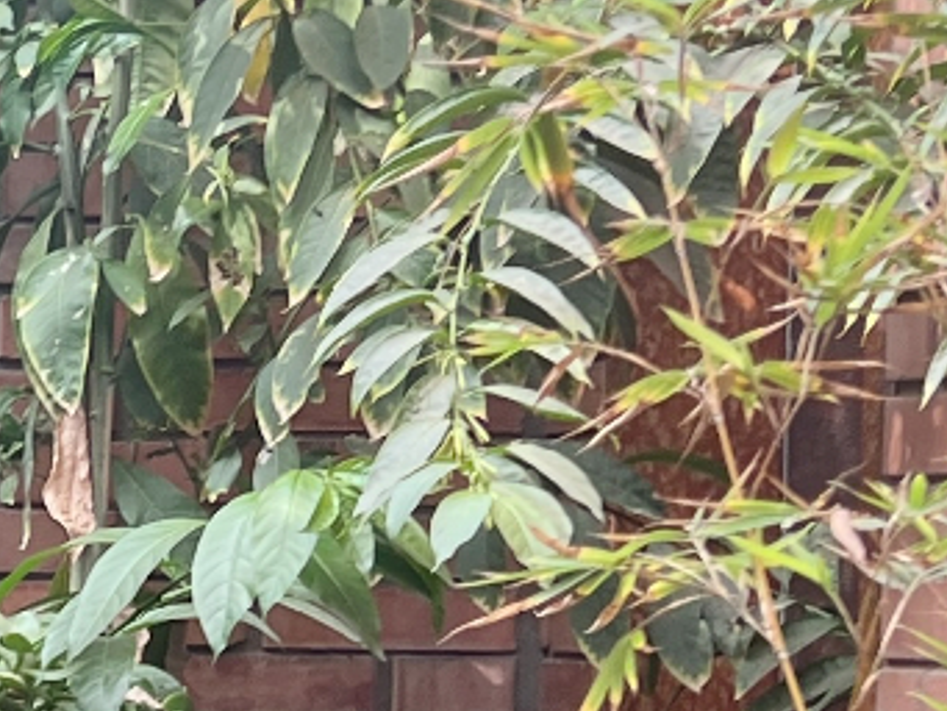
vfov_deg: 9.4
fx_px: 4269
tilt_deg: -2.4
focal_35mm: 156
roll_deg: +0.0
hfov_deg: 11.7
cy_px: 833
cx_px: -772
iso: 40
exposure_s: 1/141
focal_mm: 5.7
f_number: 1.5
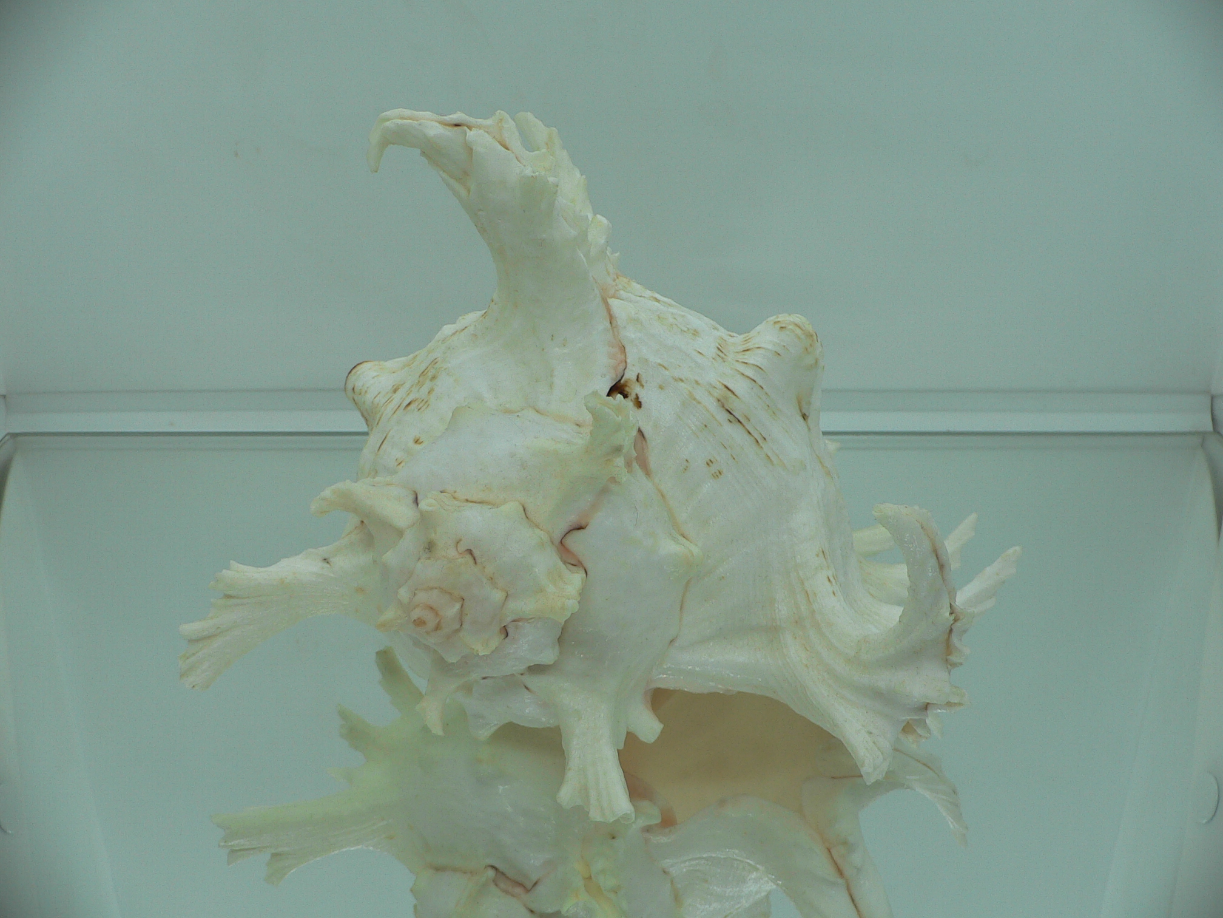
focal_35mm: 35
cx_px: 612
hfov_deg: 52.6
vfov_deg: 40.7
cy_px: 459
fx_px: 1237
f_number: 2.8
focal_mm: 4.6
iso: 80
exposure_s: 1/80
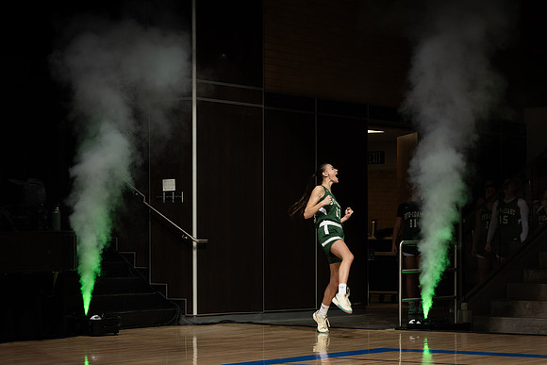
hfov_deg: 20.5
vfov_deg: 13.7
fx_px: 1511
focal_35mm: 99
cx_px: 293
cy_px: 245
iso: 100
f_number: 5
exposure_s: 1/125
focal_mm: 70
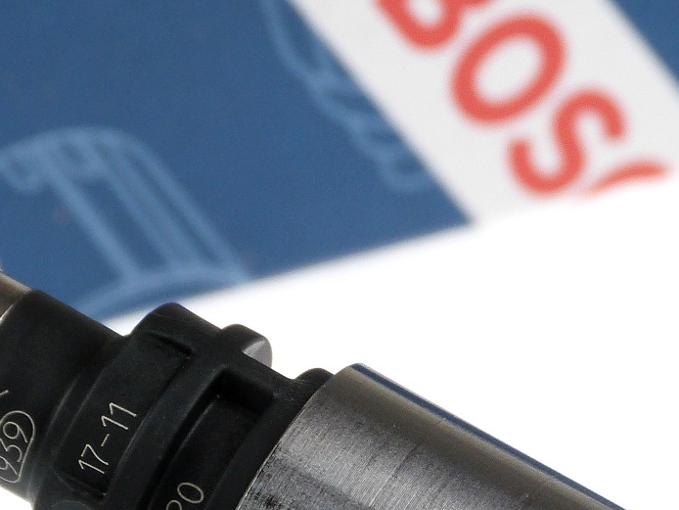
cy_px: 676
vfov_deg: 3.1
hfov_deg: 4.1
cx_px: 507
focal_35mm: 481
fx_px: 9438
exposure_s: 1/100
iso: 100
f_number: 3.7
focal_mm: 30.1
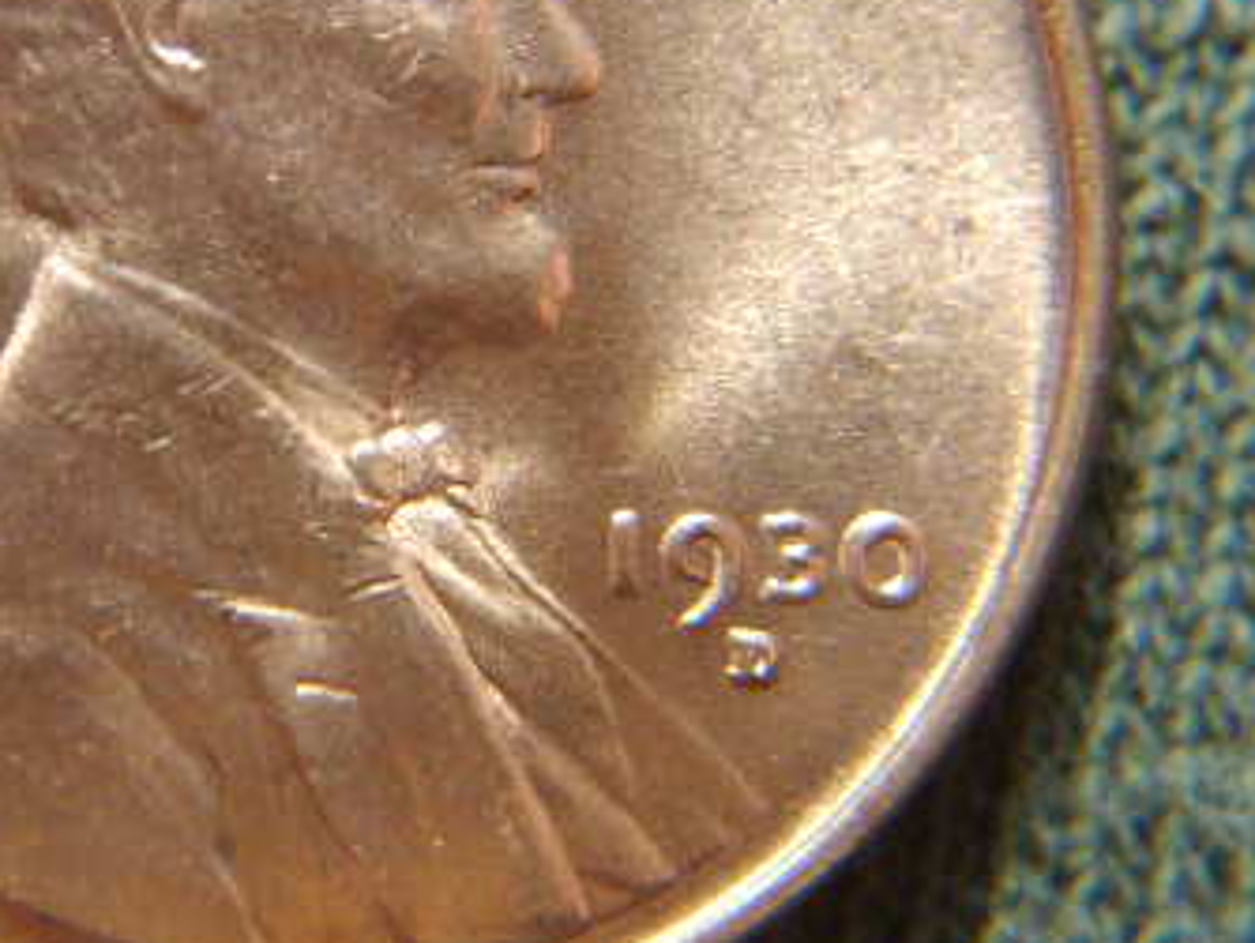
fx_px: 2431
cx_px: 297
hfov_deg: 28.5
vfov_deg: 21.7
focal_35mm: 67
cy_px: 214
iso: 140
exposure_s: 1/4
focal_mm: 5.8
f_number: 2.8
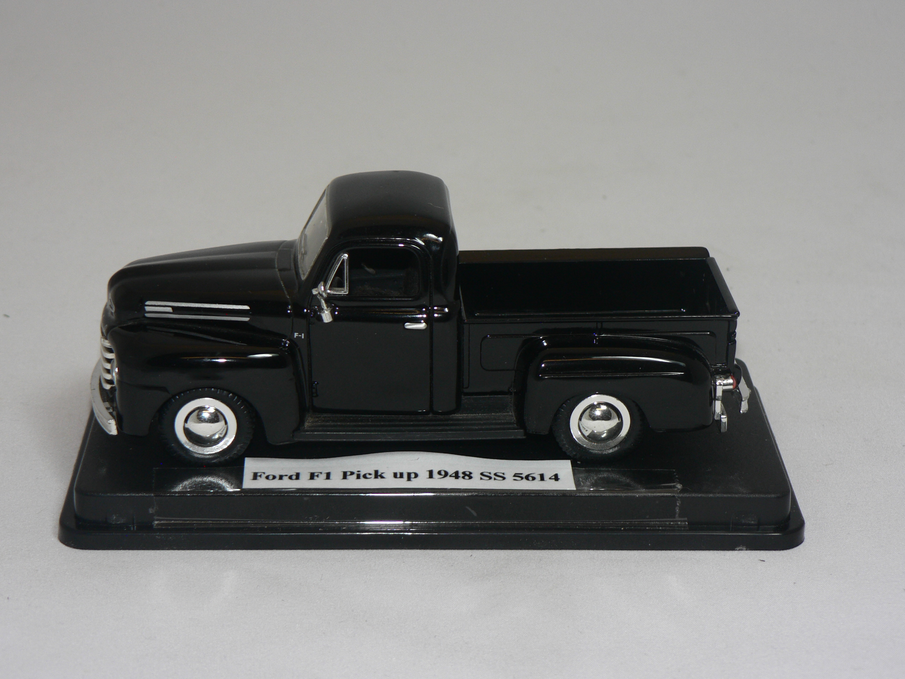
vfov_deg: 17.2
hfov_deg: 22.8
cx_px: 452
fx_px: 2248
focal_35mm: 86
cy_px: 340
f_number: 3.2
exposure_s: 1/60
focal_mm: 14.3
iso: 80
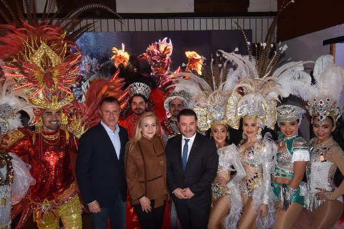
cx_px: 172
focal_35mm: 30
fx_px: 287
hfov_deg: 61.9
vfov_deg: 43.7
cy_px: 114
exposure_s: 1/60
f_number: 5.6
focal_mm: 20
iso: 800
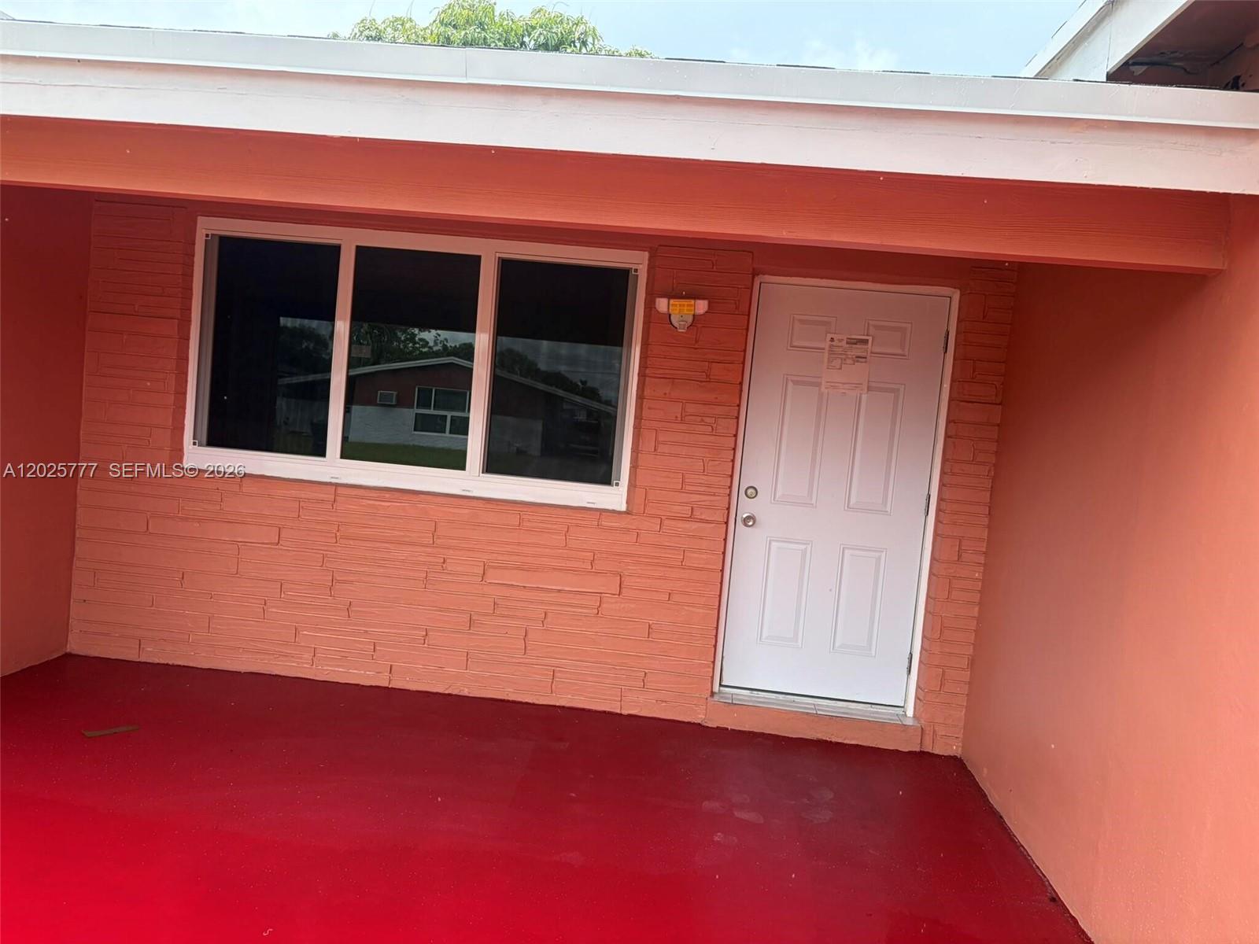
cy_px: 472
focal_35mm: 26
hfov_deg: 67.3
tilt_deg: -3.1
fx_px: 946
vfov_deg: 53.1
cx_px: 630
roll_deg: -4.7
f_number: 1.6
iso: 50
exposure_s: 1/791
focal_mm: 5.96
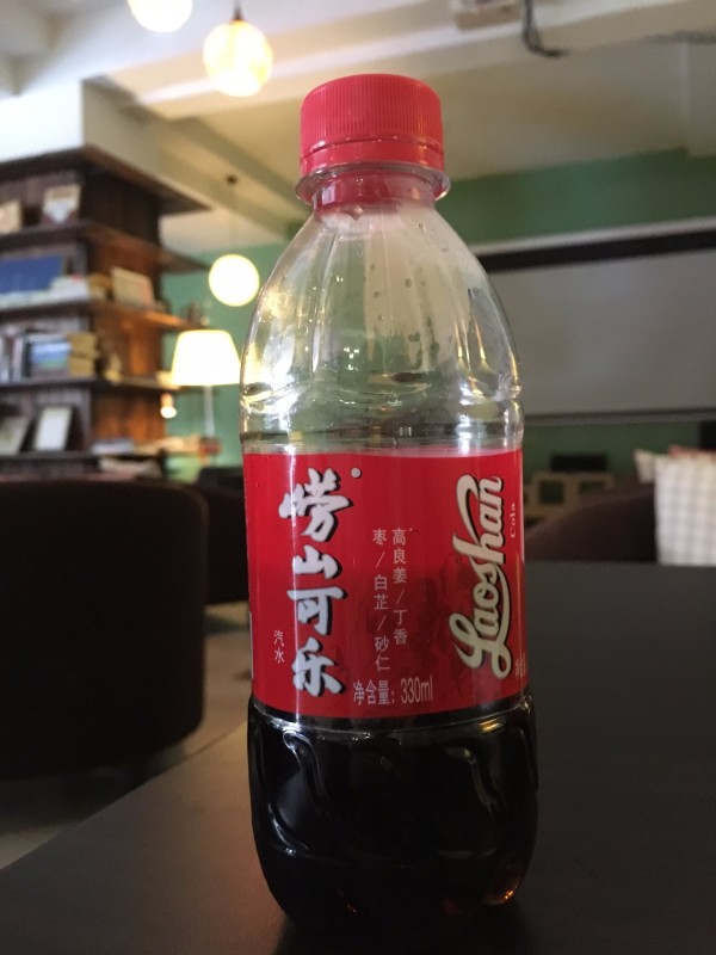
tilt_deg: -1.4
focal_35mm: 29
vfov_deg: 61.7
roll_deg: +1.6
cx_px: 358
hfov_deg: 48.2
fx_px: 800
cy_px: 478
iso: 320
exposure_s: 1/17
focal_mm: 4.15
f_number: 2.2
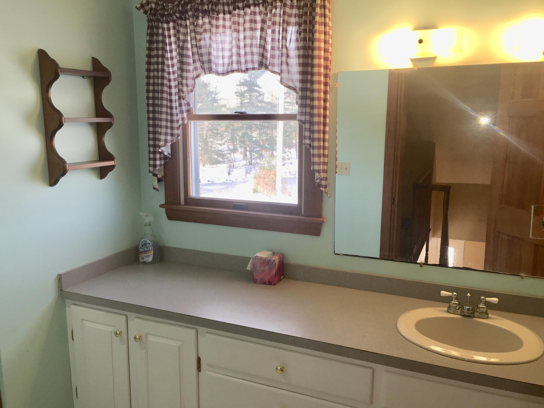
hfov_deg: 61.7
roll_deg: -0.2
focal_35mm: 29
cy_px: 204
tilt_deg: -9.9
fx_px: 456
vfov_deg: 48.2
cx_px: 272
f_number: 2.2
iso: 32
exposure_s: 1/70
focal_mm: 4.15
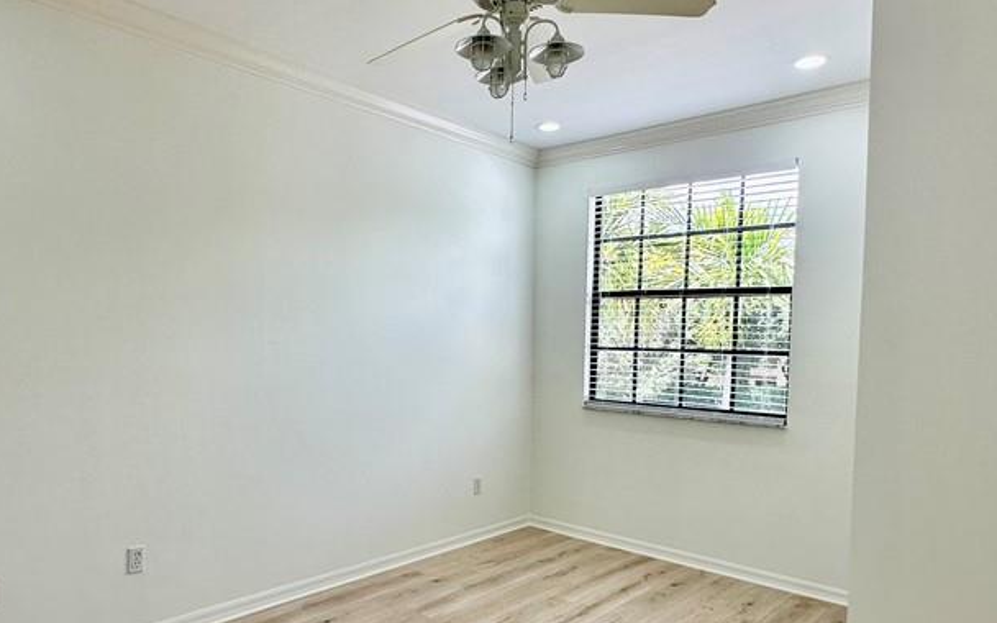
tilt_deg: -2.2
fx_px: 679
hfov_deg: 71.6
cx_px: 385
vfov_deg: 49.1
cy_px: 366
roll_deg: -1.2
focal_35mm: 25
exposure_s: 1/147
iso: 40
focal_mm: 2.22
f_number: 2.2
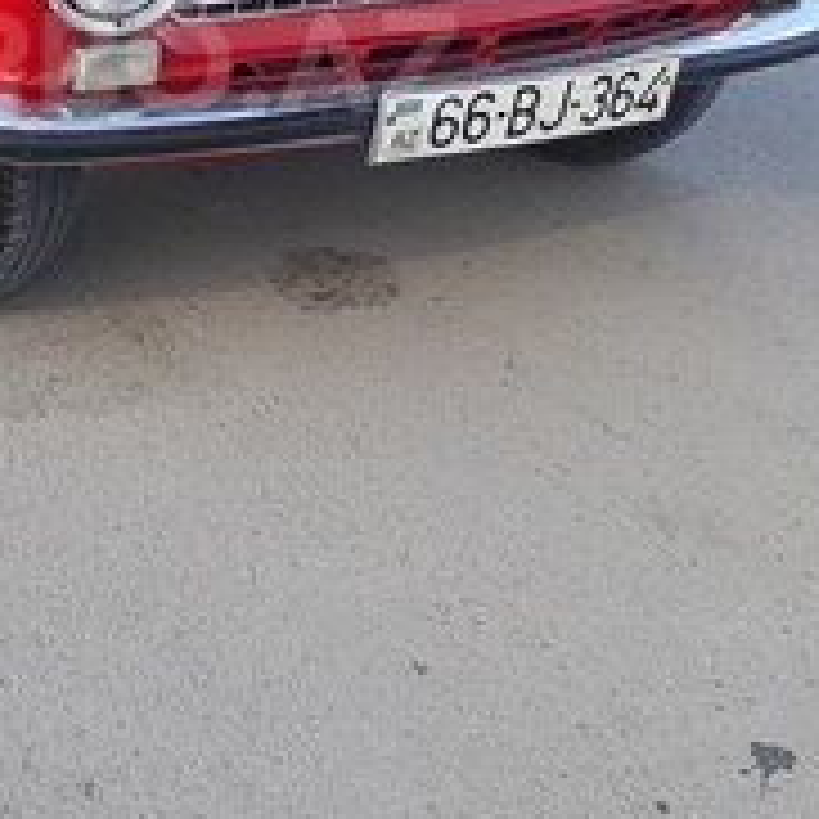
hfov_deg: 25.8
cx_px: 112
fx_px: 1740
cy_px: 63
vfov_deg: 25.6
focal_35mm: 65
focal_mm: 3.6
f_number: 1.9
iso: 40
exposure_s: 1/216
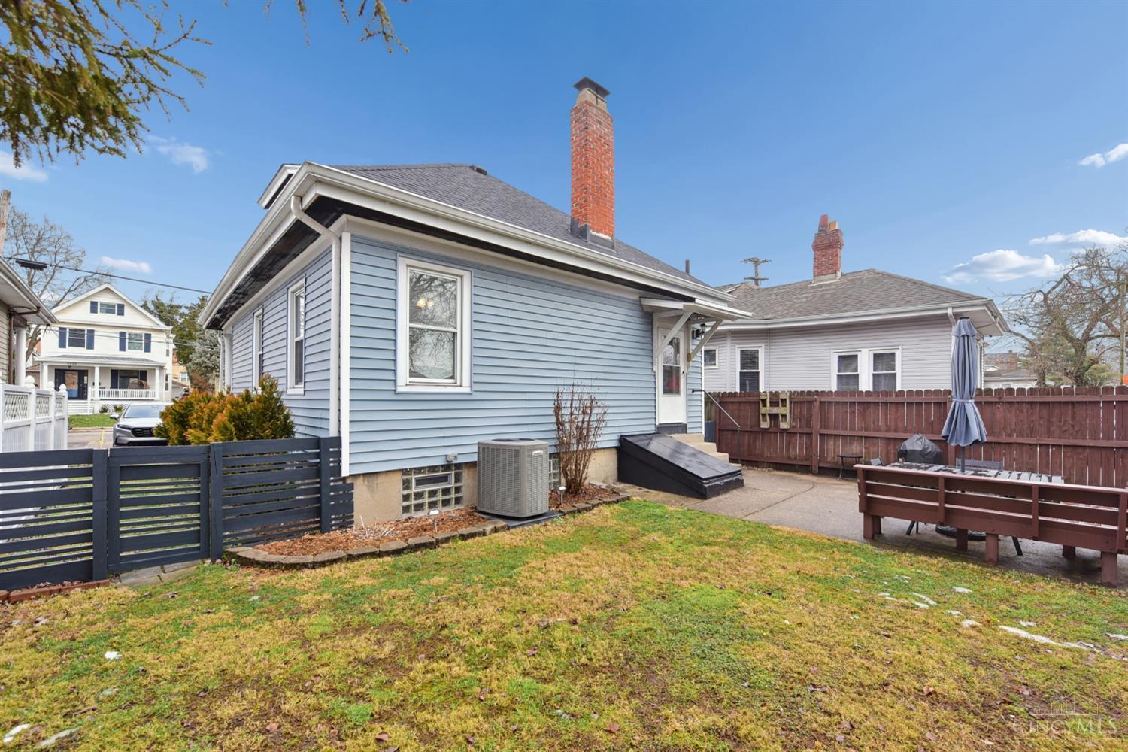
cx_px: 564
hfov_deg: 104.3
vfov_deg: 81.2
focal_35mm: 14
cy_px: 376
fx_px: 439
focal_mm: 14
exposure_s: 1/100
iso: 400
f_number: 8
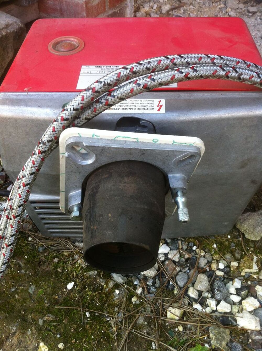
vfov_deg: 52.7
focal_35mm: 35
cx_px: 131
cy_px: 176
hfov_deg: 40.6
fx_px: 354
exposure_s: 1/135
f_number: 2.8
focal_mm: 3.85
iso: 80
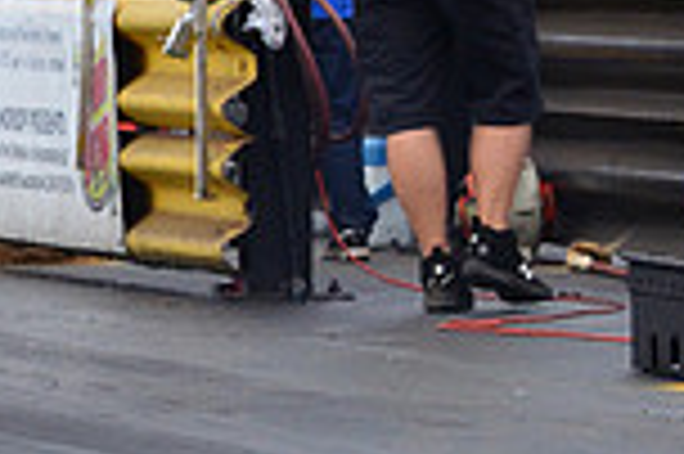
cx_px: -504
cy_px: 27
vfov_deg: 1.8
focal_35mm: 772
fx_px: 14650
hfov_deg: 2.7
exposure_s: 1/1000
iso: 1000
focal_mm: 135
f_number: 8
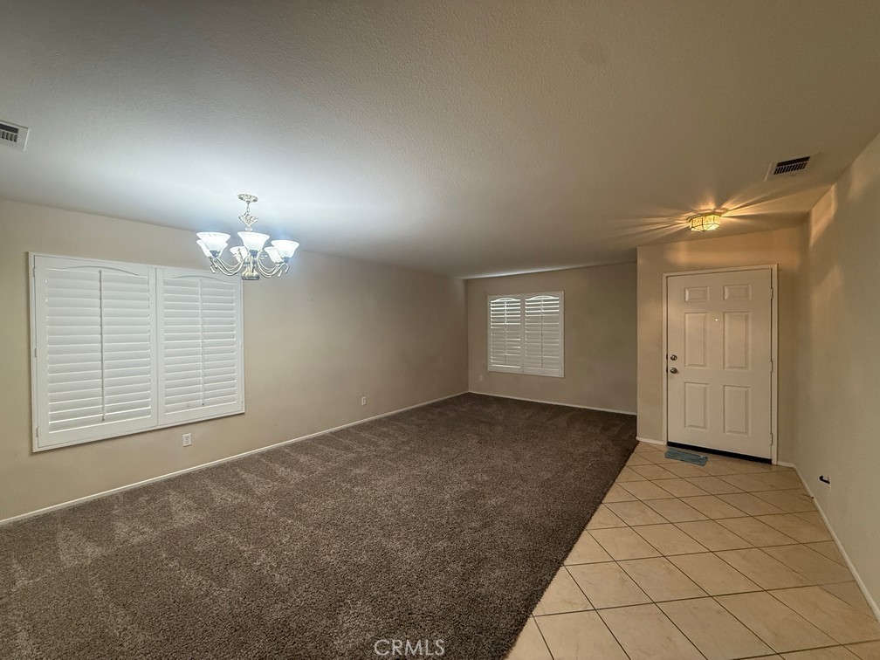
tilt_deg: +0.4
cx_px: 440
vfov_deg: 85.7
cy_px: 330
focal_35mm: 14
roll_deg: +0.8
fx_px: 356
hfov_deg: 102.1
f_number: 2.2
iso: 500
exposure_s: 1/120
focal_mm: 2.22
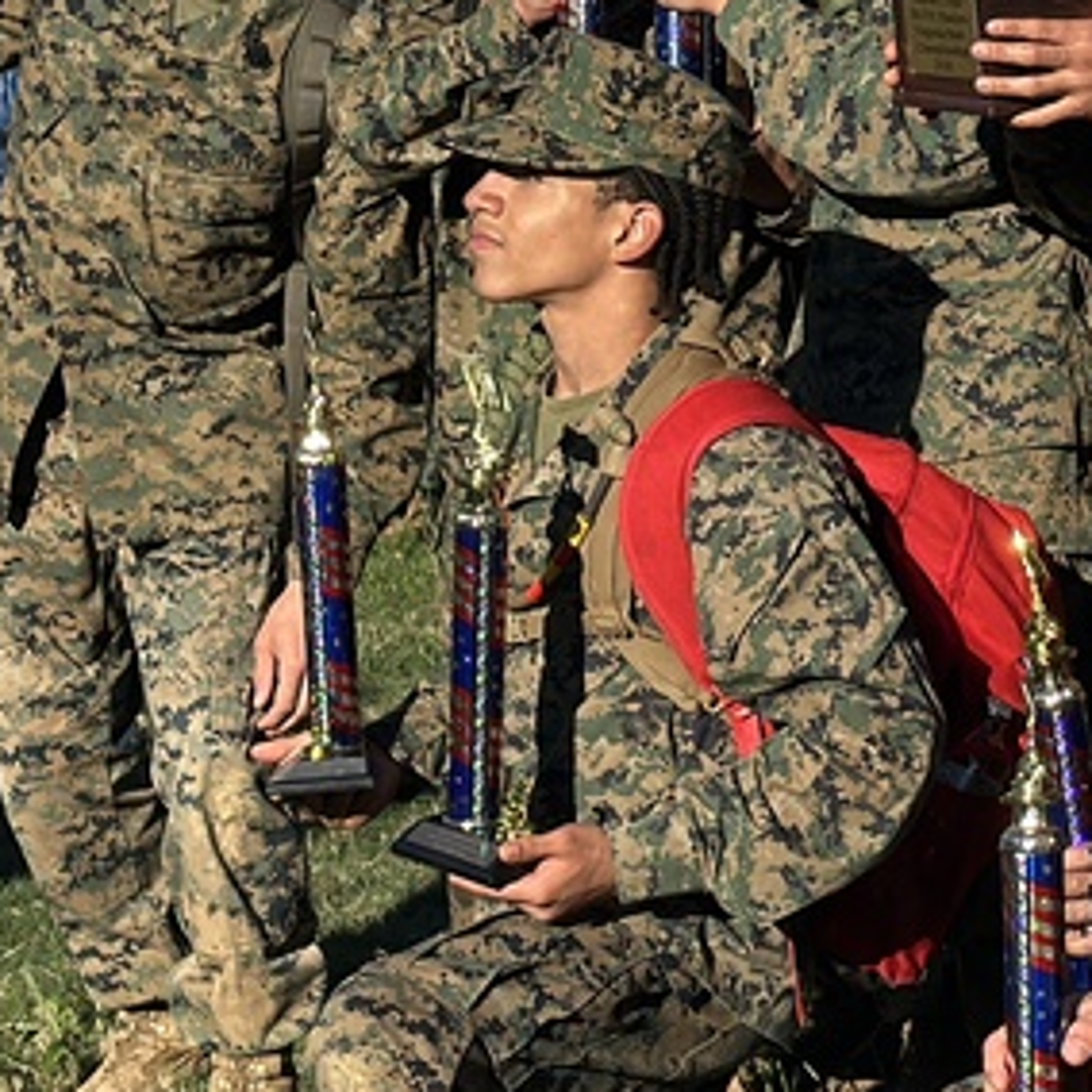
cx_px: 1088
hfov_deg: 11.3
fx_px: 5461
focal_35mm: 153
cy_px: 58
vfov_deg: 11.3
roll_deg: +0.7
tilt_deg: -2.0
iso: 100
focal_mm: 6.86
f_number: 1.78
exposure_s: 1/5263
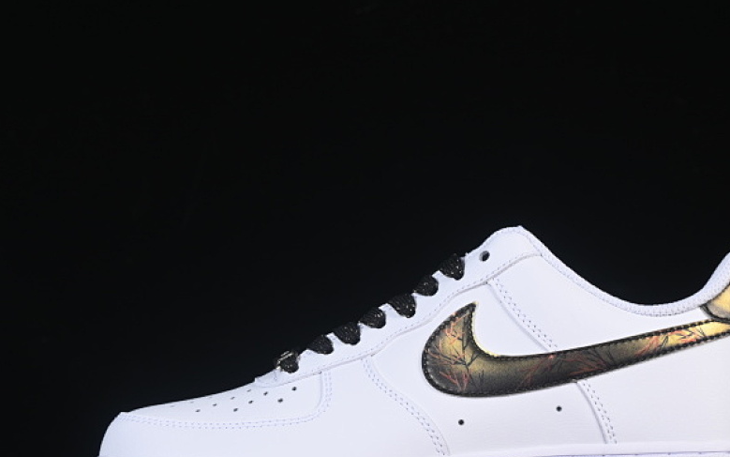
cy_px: 334
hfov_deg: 19.6
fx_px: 2109
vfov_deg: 12.3
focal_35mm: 106
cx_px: 443
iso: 160
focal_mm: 50
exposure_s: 1/80
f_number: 8
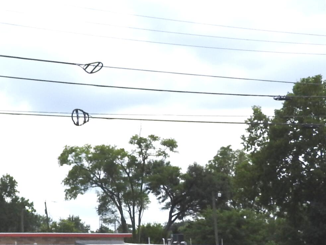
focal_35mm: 137
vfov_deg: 10.8
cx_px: -102
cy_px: 173
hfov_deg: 13.8
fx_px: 1290
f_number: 4
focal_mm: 8.1
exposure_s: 1/1600
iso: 100
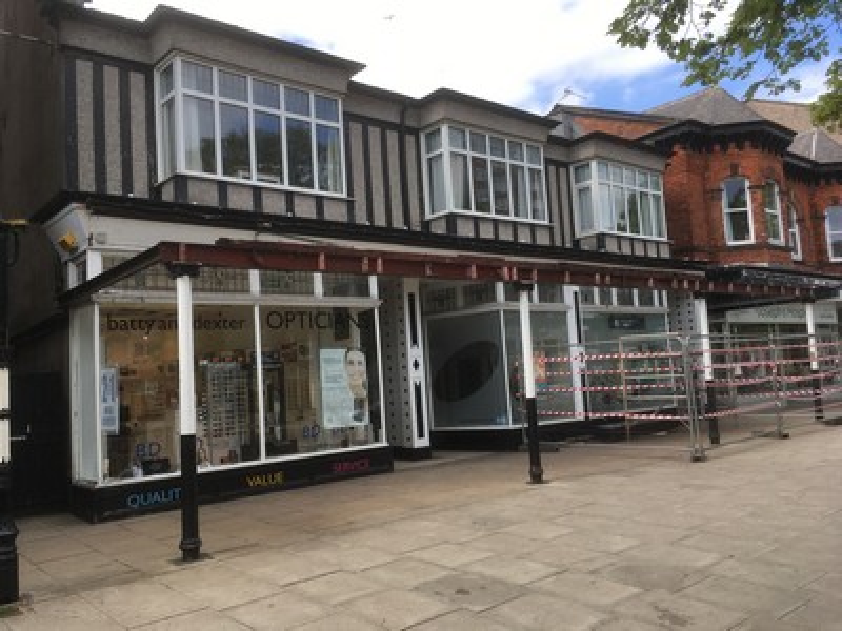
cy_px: 316
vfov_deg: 48.2
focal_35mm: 29
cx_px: 421
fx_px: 705
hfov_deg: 61.7
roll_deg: +3.7
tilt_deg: +4.3
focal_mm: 4.15
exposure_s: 1/620
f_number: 2.2
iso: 25
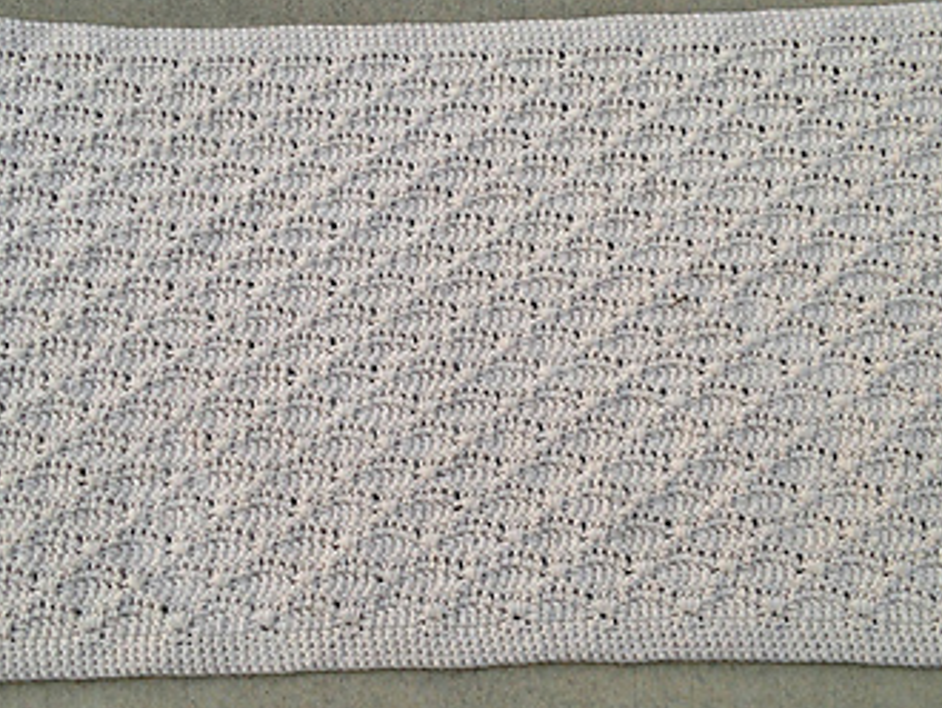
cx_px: 465
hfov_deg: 38.2
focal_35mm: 50
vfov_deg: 29.1
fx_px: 1362
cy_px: 375
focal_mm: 4.12
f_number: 2.4
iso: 50
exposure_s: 1/60
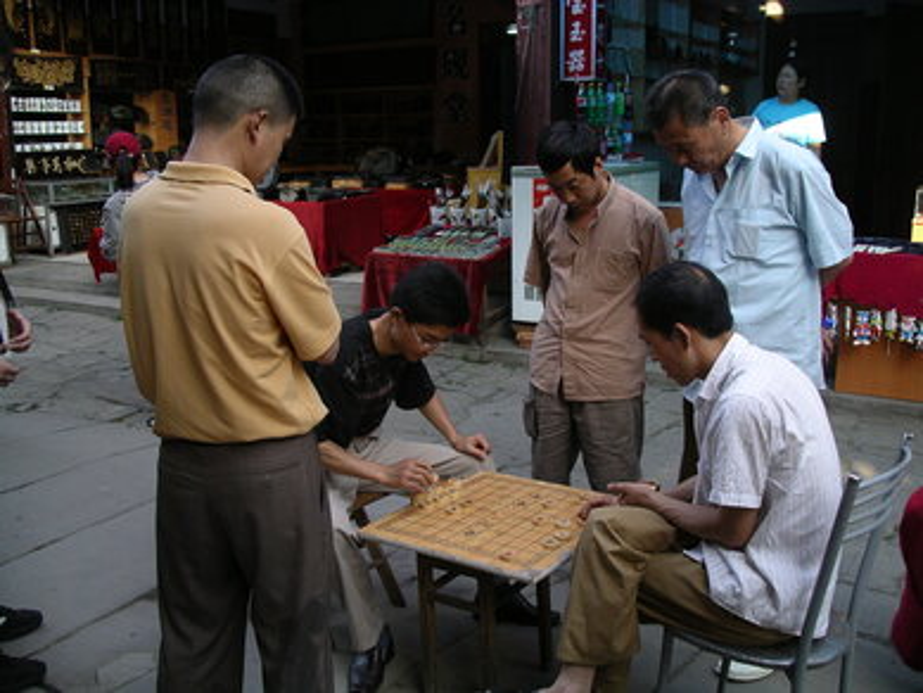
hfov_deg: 50.1
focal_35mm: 37
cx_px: 462
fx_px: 987
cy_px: 346
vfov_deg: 38.7
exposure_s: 1/110
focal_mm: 7.8
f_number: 2.8
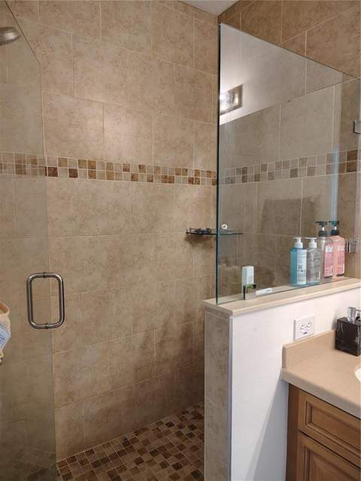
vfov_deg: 71.6
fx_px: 334
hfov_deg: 56.8
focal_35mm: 24
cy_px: 240
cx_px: 180
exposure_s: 1/60
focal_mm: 5.56
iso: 876
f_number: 1.8
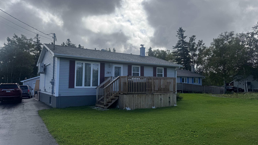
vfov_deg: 42.9
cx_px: 125
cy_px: 71
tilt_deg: +4.1
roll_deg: +1.2
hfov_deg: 69.8
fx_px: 185
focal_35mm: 27
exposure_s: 1/7092
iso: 80
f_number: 1.78
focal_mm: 6.76
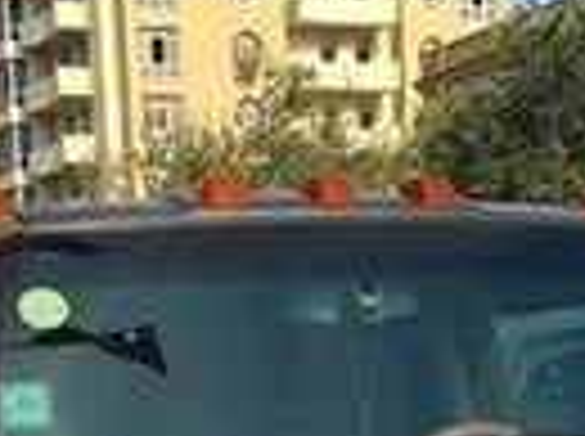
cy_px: 899
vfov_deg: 9.4
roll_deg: +2.9
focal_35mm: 147
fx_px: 2480
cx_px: 248
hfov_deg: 13.5
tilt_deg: -7.3
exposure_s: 1/999
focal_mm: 4.15
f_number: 2.2
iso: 25
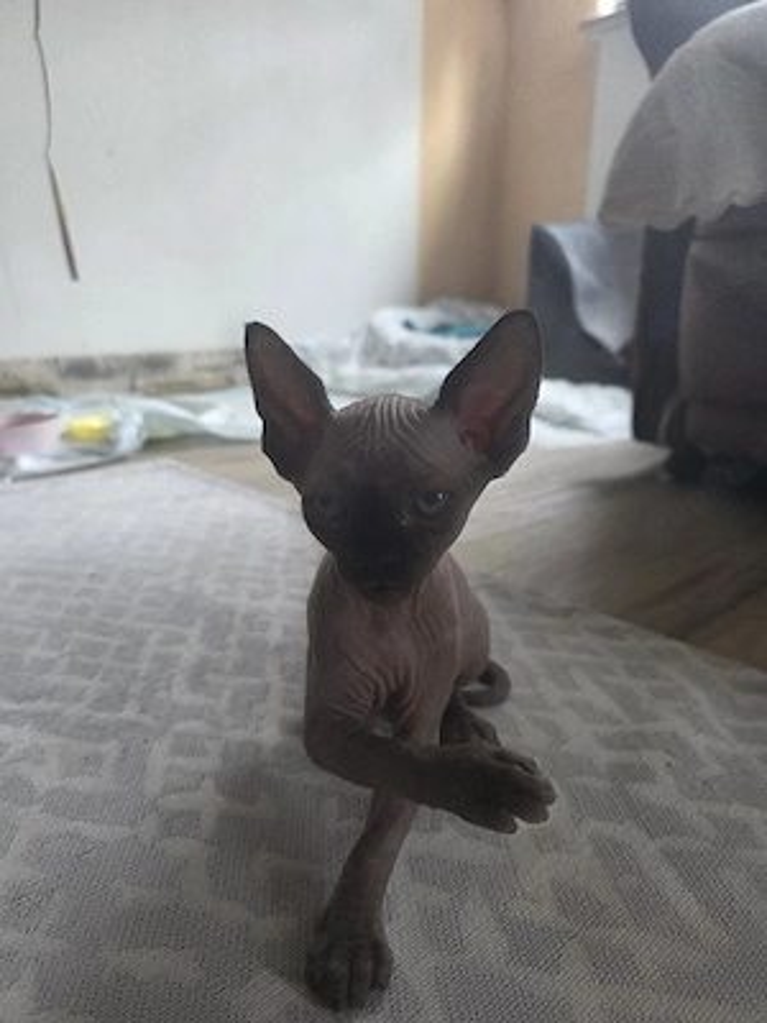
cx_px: 384
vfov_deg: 73.9
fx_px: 679
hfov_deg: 58.9
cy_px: 512
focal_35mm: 23
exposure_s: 1/101
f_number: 1.7
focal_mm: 6.3
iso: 250
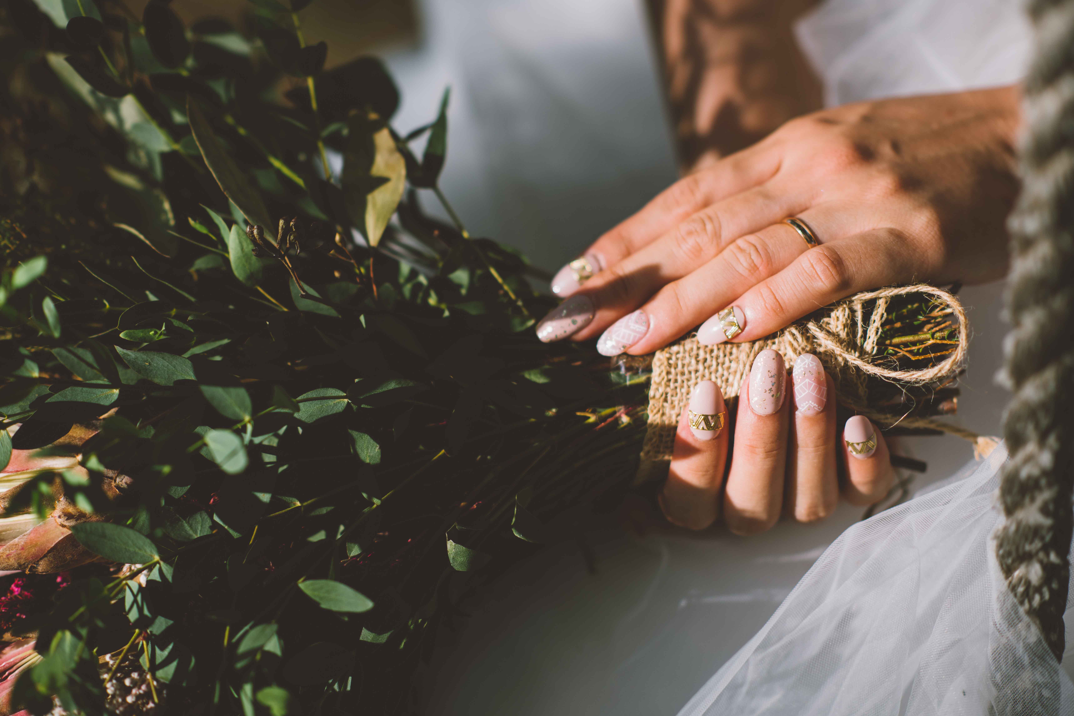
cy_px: 350
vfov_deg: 15.0
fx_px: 2715
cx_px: 528
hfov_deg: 22.4
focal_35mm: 91
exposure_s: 1/2000
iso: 100
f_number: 2
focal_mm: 85
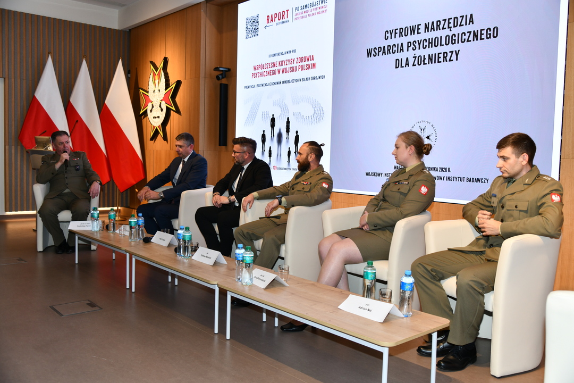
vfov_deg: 41.1
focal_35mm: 32
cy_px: 192
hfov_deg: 58.7
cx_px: 287
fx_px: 510
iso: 500
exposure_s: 1/60
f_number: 5
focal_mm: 32
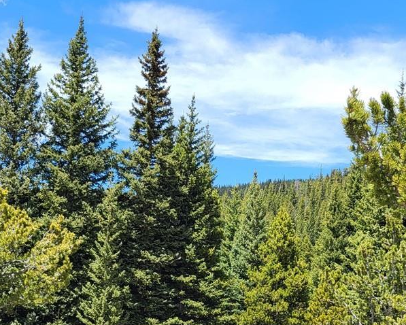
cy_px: 282
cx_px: 247
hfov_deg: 27.8
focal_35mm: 68
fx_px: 817
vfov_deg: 22.1
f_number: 1.8
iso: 40
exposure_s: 1/1425
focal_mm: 5.4
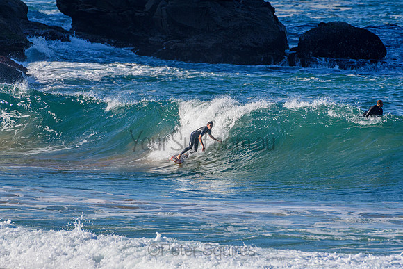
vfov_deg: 1.8
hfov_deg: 2.7
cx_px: 202
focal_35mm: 750
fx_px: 8397
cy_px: 134
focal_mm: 500
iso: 360
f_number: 5.6
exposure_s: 1/2000
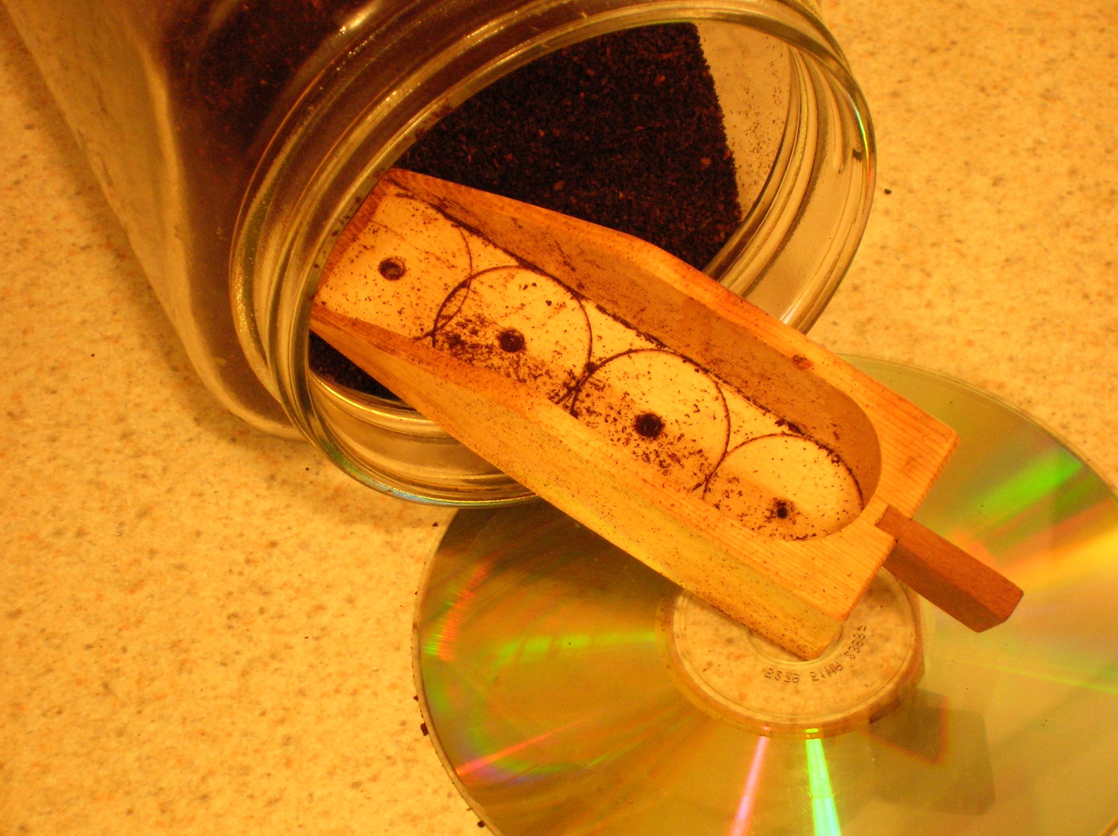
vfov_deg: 14.9
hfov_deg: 19.8
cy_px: 418
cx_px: 559
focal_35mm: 99
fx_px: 3195
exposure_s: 1/4.6
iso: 200
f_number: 4.8
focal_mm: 16.4
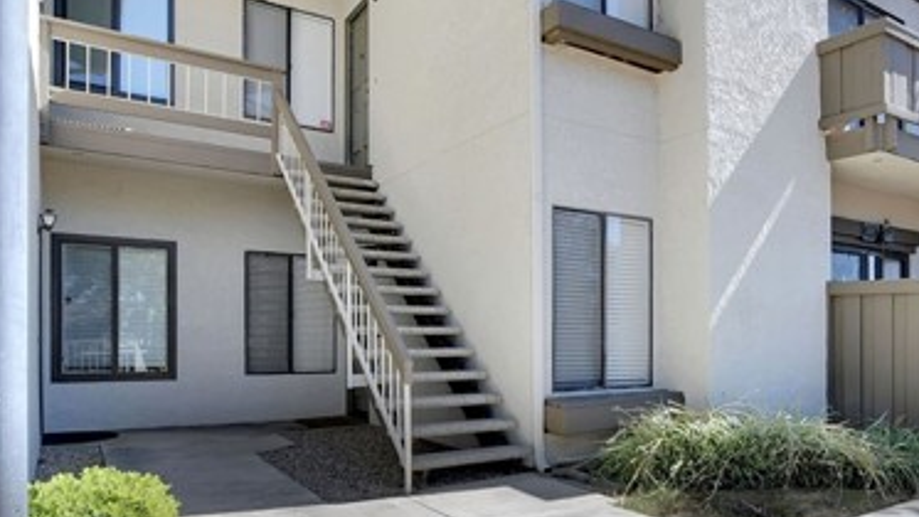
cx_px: 682
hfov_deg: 65.8
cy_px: 324
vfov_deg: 42.6
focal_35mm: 27
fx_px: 658
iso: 1250
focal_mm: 10
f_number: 13
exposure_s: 1/640
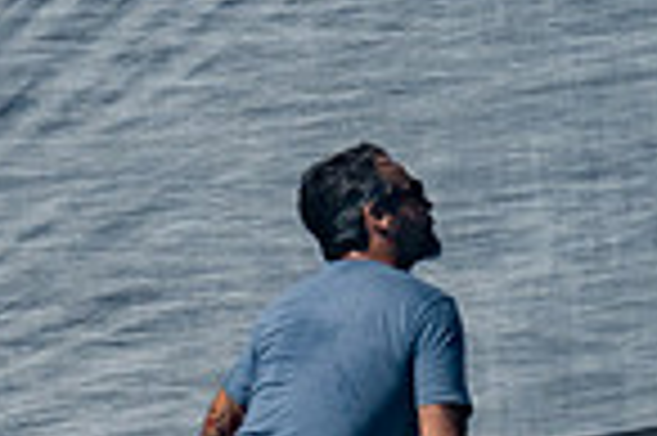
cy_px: 435
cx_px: -449
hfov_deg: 1.2
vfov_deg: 0.8
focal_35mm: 1727
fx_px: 31482
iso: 160
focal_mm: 200
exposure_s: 1/1000
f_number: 6.3
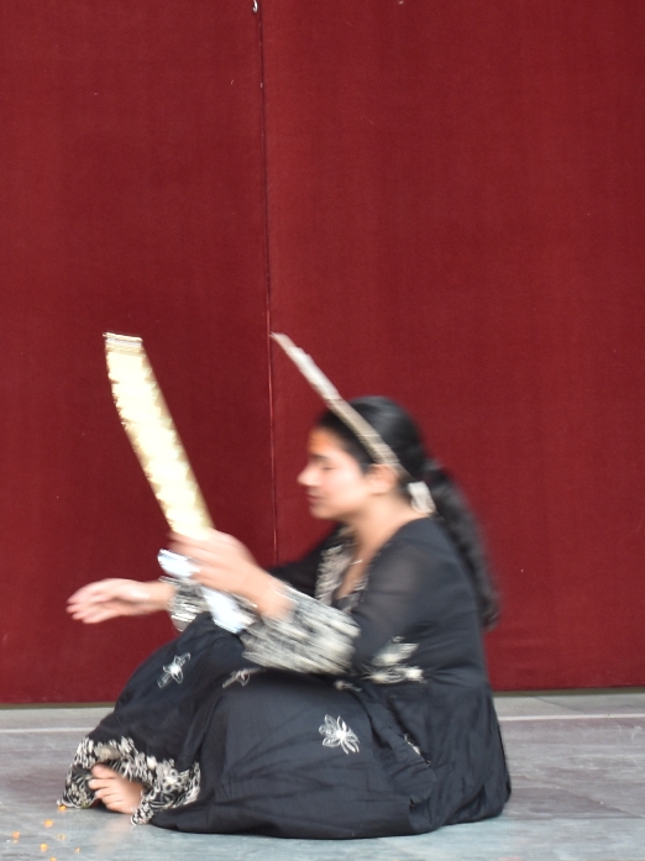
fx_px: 3954
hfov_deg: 8.9
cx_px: -568
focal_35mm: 159
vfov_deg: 12.4
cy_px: 325
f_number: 4.5
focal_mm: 32
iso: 160
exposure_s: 1/50
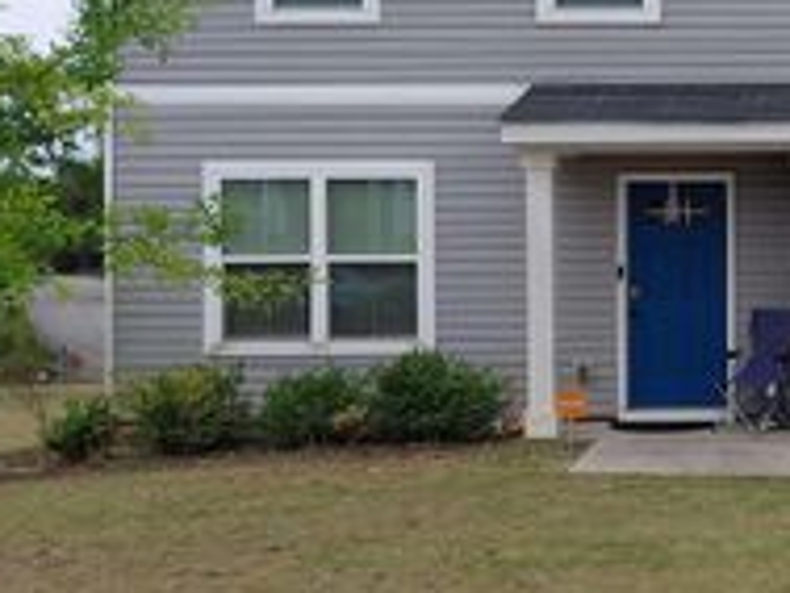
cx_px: 844
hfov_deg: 27.2
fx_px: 1507
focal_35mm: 66
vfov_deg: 22.3
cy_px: 282
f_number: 1.8
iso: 50
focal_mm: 4.69
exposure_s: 1/2153
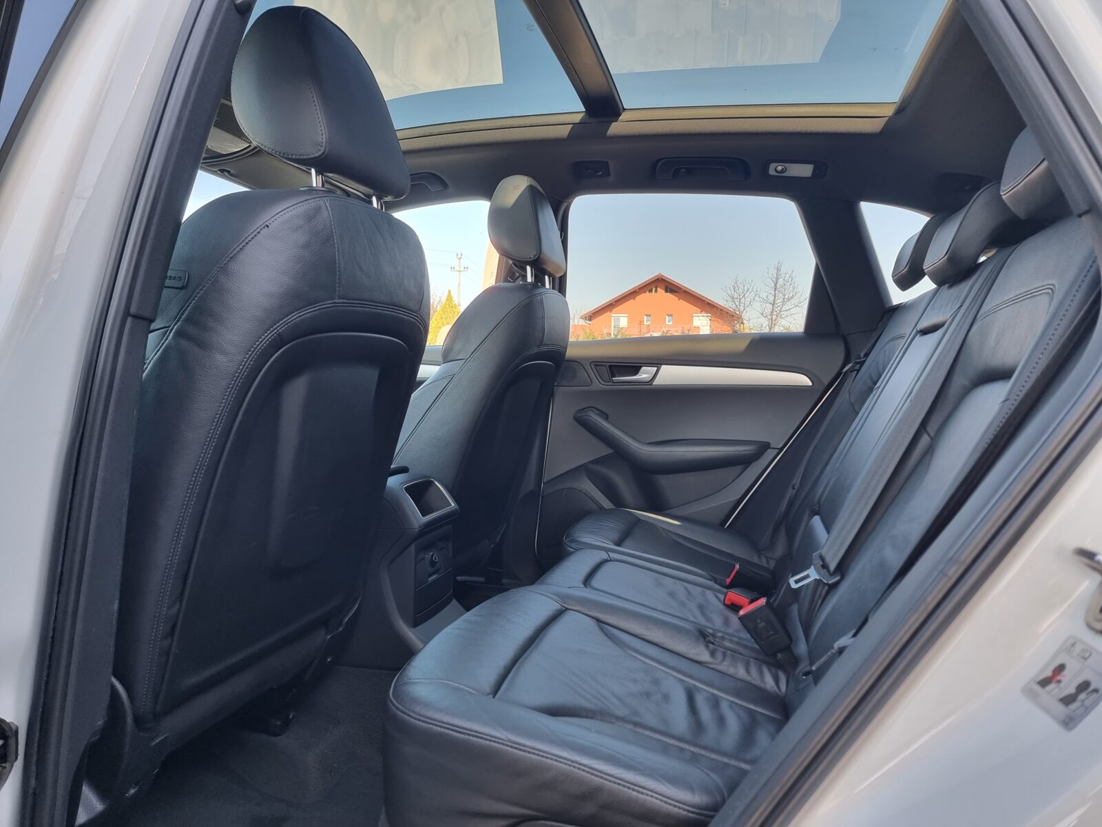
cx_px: 551
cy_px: 414
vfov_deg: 56.8
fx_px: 764
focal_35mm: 24
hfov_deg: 71.6
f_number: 1.8
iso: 50
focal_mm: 6.7
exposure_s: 1/100
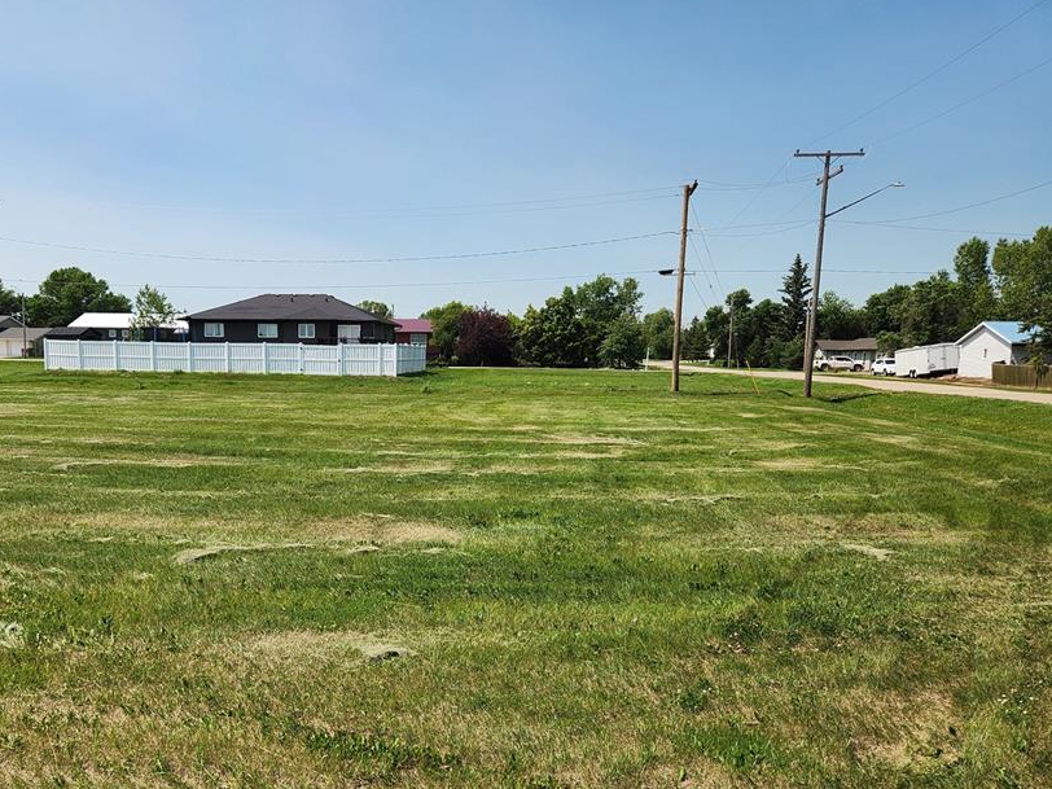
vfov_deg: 47.9
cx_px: 409
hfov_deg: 61.0
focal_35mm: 29
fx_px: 881
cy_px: 479
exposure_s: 1/1904
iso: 20
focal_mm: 5.4
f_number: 1.8
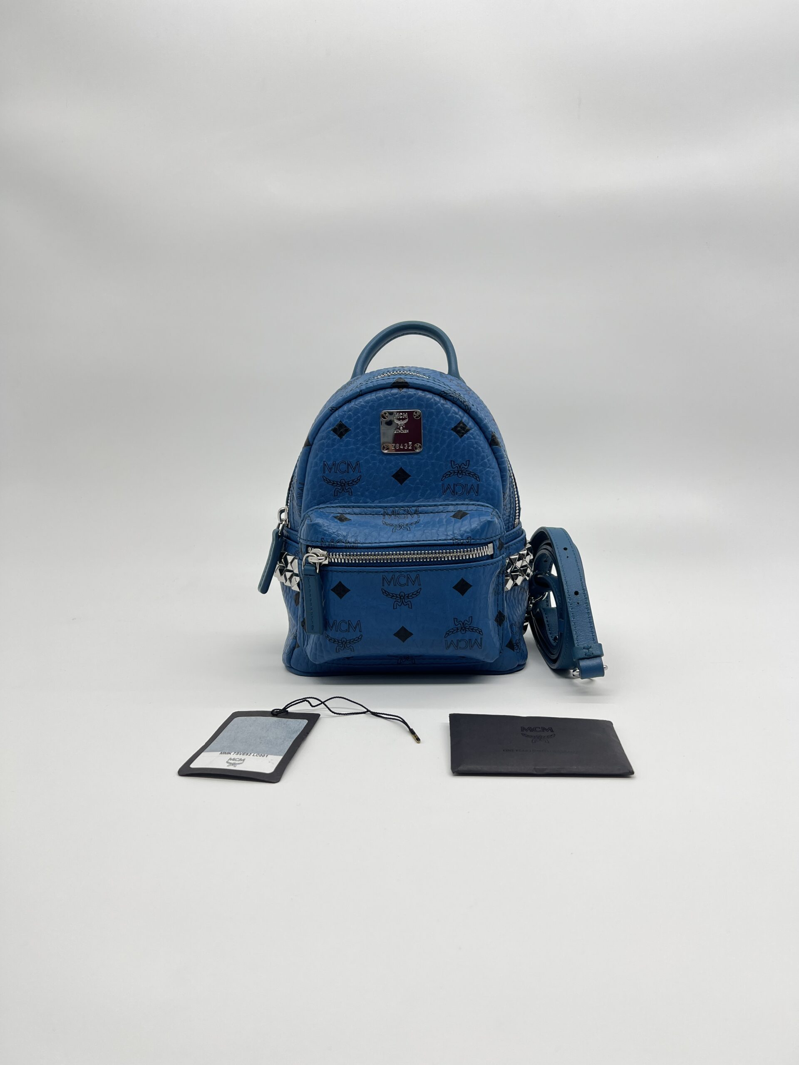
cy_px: 532
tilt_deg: -11.2
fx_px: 800
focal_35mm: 26
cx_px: 400
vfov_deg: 67.3
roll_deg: +0.6
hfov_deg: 53.1
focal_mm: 5.7
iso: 40
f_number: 1.5
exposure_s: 1/154
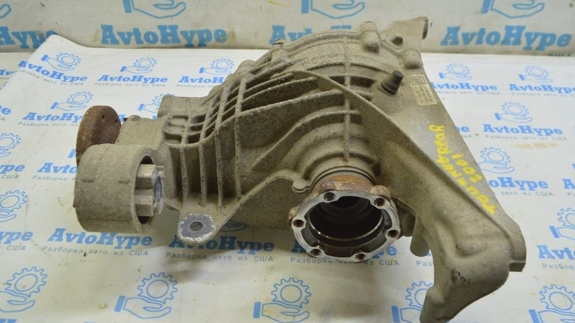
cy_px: 152
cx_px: 285
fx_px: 488
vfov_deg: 36.7
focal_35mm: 32
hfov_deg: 61.0
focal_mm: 20
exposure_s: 1/20
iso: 400
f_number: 5.6
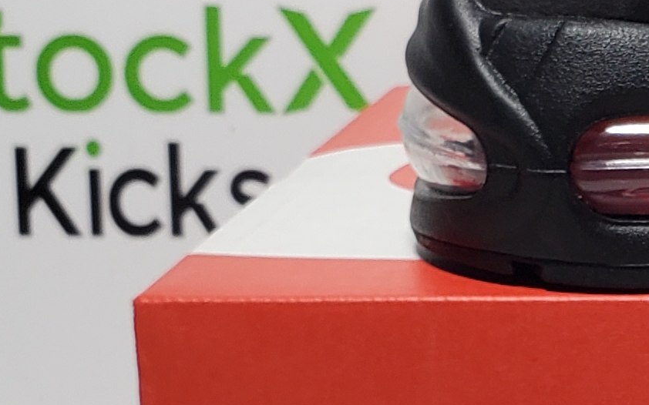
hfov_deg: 14.6
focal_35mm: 132
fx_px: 2334
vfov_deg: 9.8
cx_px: 1017
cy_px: 444
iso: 50
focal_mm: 4.3
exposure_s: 1/203
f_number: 2.4
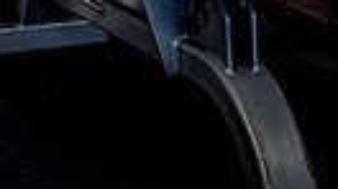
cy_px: -368
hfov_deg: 12.6
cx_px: 118
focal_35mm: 171
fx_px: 1531
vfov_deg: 6.5
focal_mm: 48
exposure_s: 1/125
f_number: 6.3
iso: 160
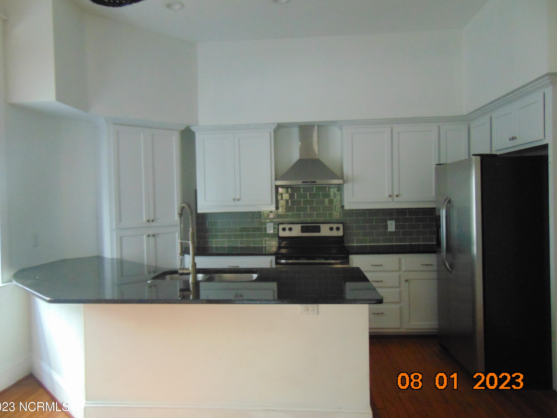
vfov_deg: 53.1
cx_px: 268
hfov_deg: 67.3
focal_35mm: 26
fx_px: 418
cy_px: 209
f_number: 3
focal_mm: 4.5
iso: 320
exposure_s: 1/30
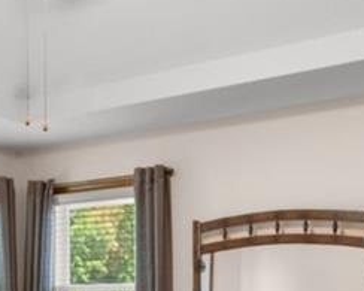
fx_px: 635
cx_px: 122
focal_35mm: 59
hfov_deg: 31.7
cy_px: 307
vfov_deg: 24.3
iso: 320
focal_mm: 10
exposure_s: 1/4
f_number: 6.3
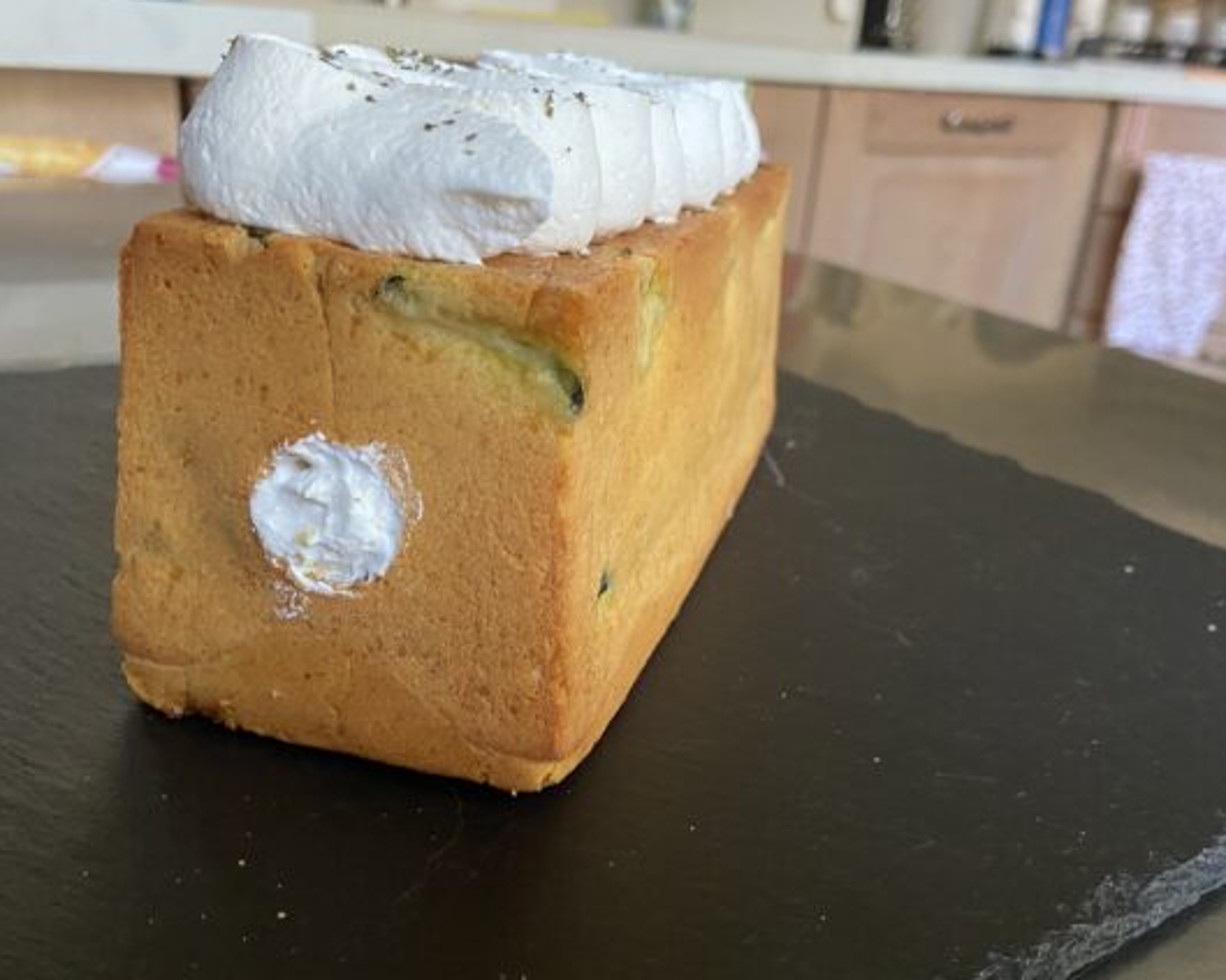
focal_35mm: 32
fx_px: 1161
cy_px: 503
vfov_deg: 45.8
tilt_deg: -22.1
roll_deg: -4.0
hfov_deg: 55.7
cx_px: 622
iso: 400
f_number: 1.8
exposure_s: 1/60
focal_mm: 4.25
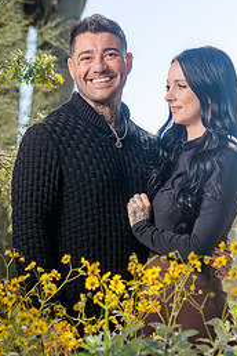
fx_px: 1531
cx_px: 121
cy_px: 226
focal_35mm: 155
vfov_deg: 13.2
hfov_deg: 8.9
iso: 100
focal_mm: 89
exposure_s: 1/250
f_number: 5.6
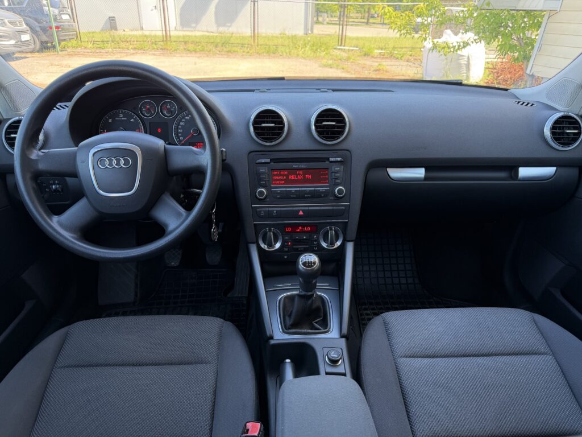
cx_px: 291
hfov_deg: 71.6
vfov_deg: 56.8
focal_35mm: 24
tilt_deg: -27.0
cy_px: 218
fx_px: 404
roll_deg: -1.2
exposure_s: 1/121
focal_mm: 6.76
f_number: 1.78
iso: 80
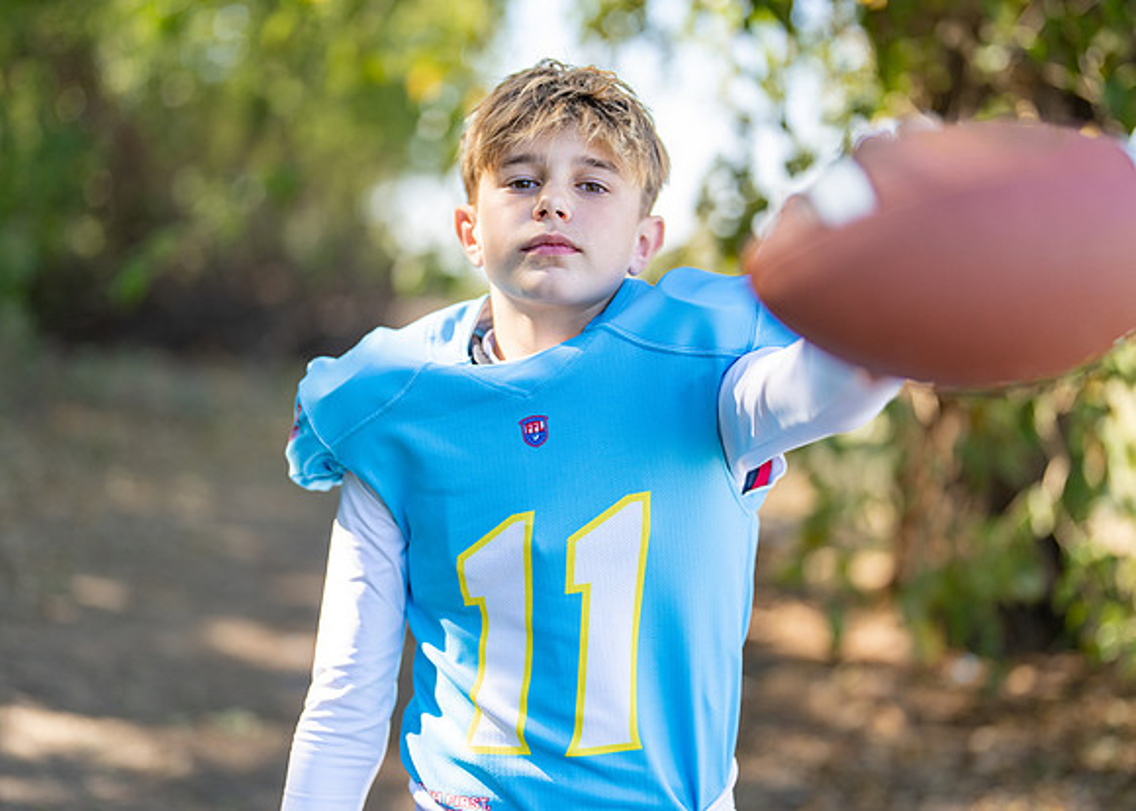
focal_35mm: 55
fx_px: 1773
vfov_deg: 25.8
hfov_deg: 35.5
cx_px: 579
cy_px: 399
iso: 100
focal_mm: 50
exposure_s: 1/1250
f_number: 1.2
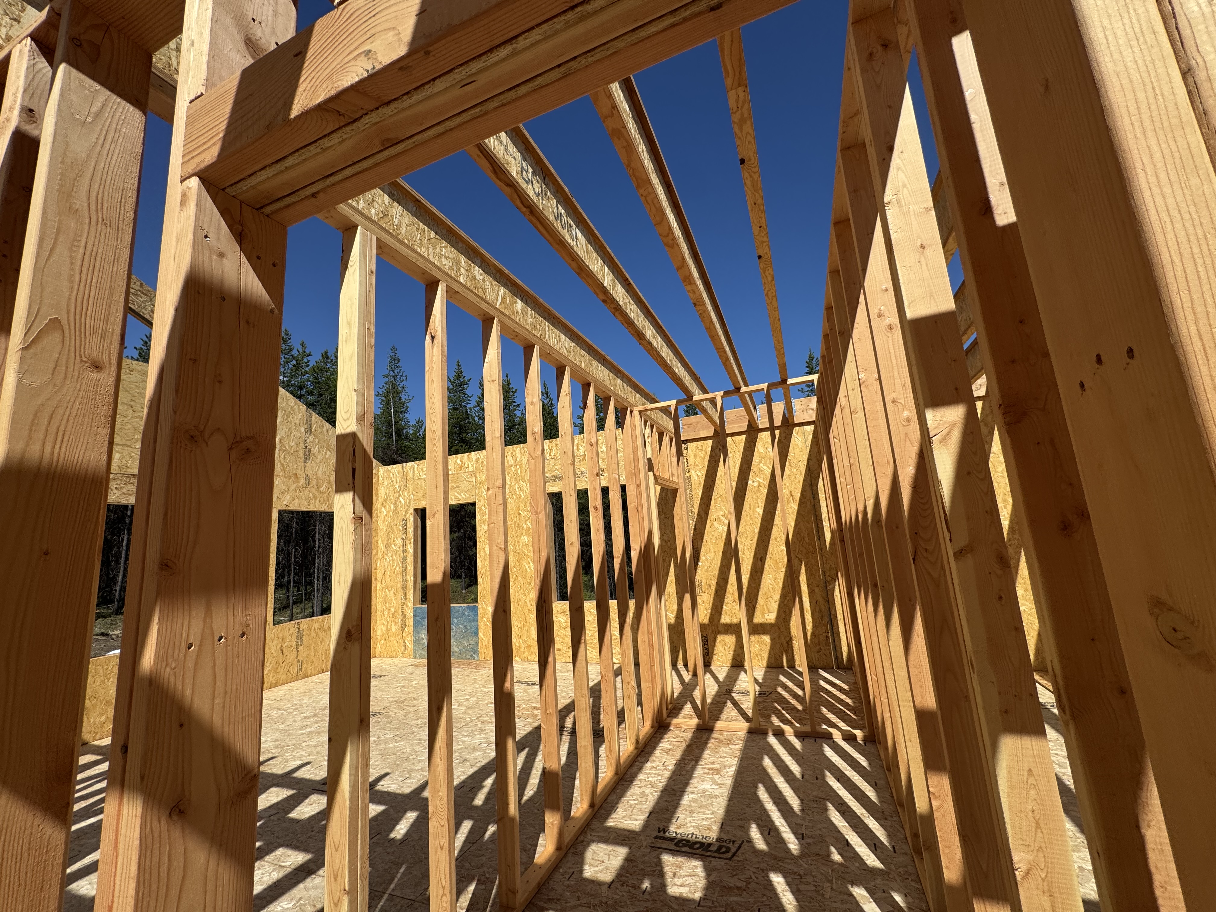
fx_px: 492
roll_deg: +3.5
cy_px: 456
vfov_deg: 85.7
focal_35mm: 14
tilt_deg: +11.7
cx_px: 608
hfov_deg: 102.1
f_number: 2.2
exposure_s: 1/2985
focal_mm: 2.22
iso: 50
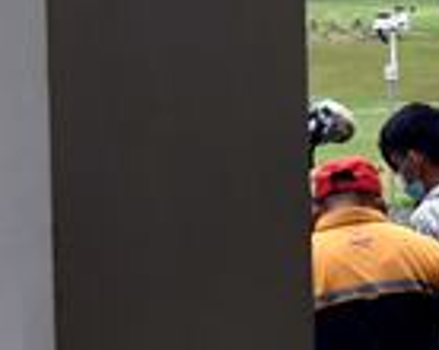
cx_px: 1206
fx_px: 3568
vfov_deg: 5.6
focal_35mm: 275
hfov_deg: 6.5
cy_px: 122
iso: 2000
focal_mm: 48
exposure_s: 1/800
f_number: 14
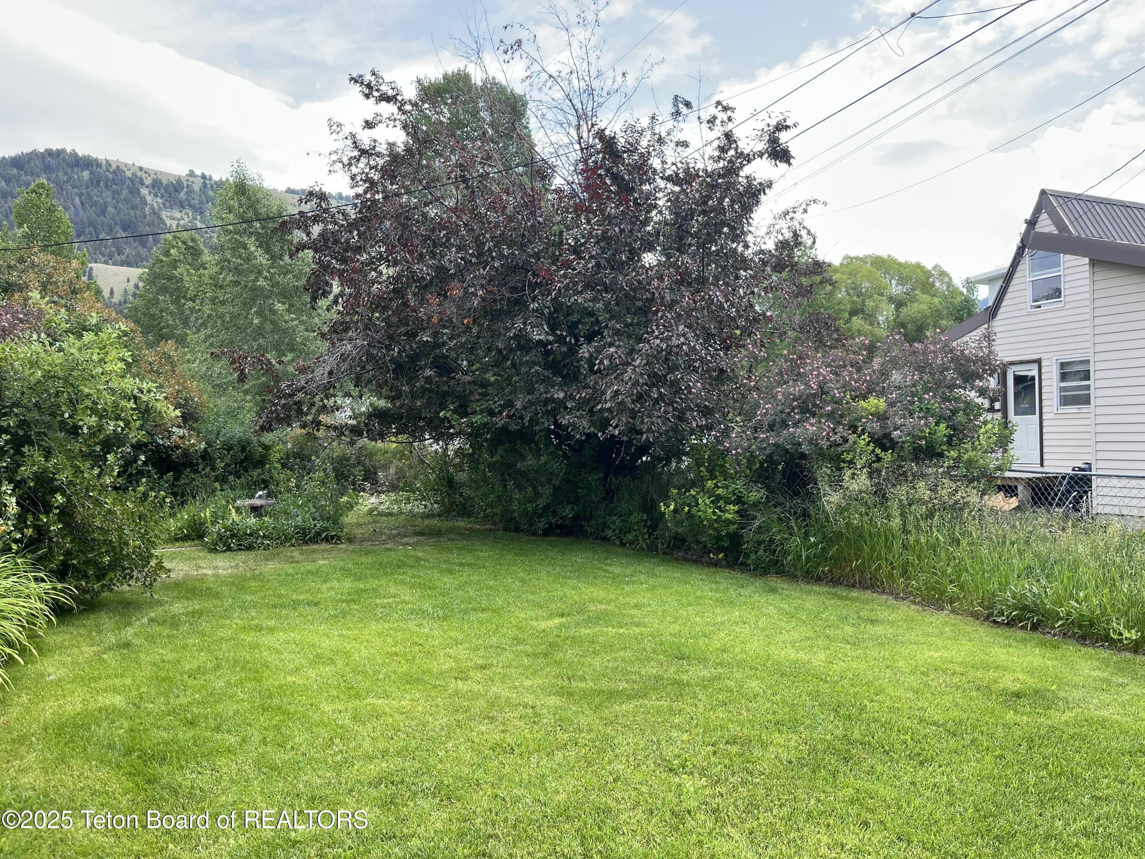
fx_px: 860
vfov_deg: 53.1
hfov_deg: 67.3
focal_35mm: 26
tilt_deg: -0.2
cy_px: 430
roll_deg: +1.8
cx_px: 572
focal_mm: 5.1
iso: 50
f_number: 1.6
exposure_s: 1/475
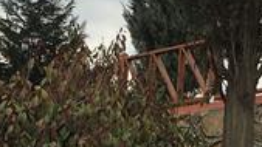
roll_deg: -5.0
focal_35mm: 150
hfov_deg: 14.3
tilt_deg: +4.7
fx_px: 1042
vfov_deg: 8.0
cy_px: 197
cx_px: 144
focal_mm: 4.15
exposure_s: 1/386
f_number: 2.2
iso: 25
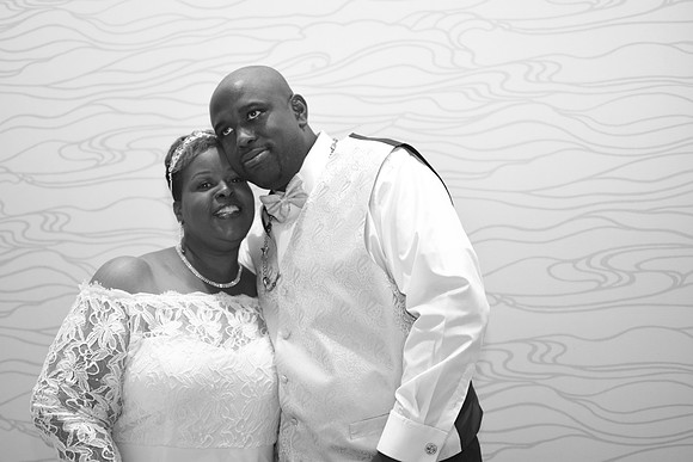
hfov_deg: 37.8
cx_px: 346
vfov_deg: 25.8
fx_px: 1011
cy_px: 231
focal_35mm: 52
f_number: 2.2
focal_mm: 35
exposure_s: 1/60
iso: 400
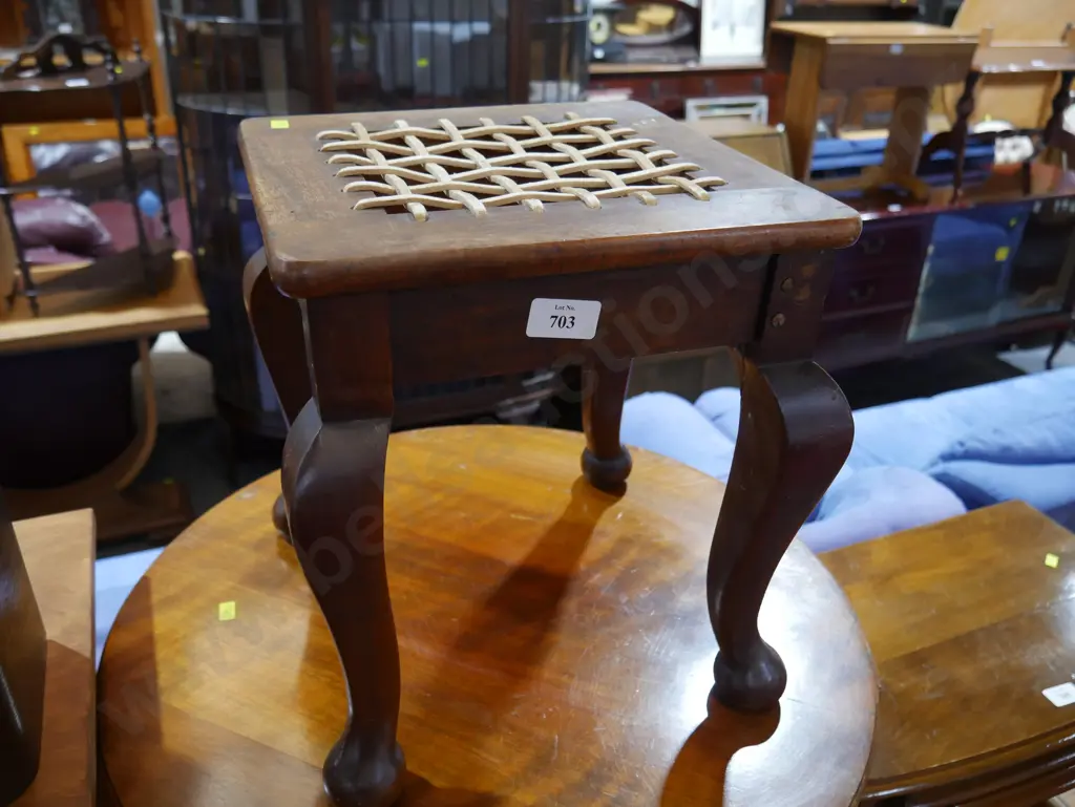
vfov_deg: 49.8
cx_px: 538
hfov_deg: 63.4
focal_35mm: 28
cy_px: 404
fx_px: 870
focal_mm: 14
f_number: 3.5
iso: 800
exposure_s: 1/60
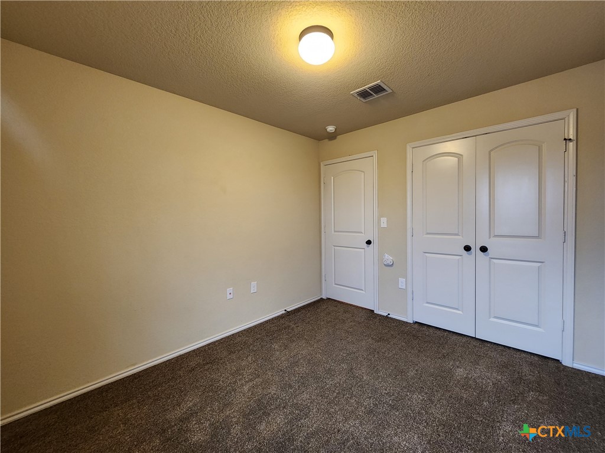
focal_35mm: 13
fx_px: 227
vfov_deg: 89.9
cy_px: 226
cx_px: 302
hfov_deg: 106.2
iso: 400
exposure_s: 1/40
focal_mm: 2.2
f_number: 2.2
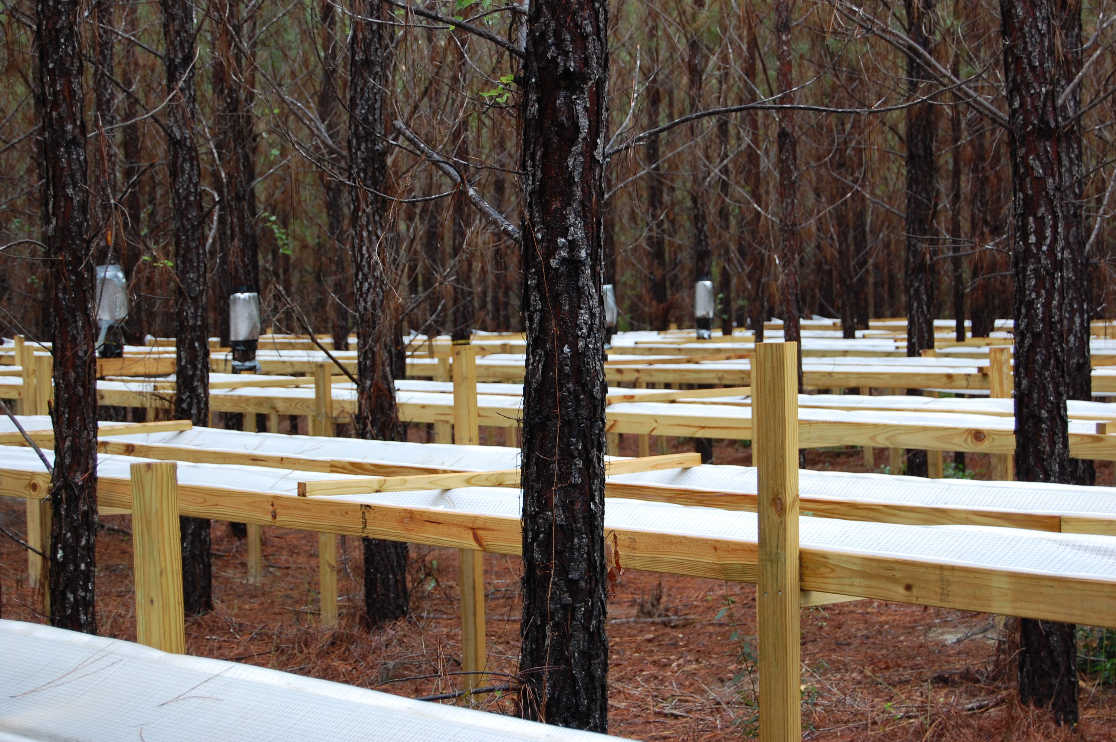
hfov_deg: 28.1
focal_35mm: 72
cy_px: 371
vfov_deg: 18.9
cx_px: 558
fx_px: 2230
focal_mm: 48
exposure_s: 1/80
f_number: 5.6
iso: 400
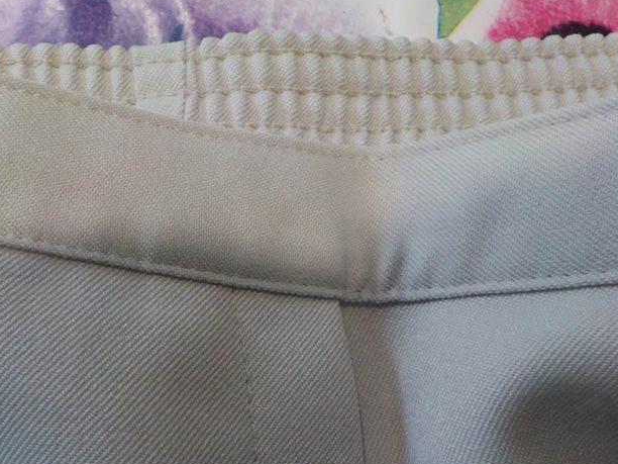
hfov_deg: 38.6
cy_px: 275
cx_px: 226
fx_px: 875
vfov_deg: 29.6
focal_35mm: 49
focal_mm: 4.1
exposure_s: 1/30
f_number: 3.3
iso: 200
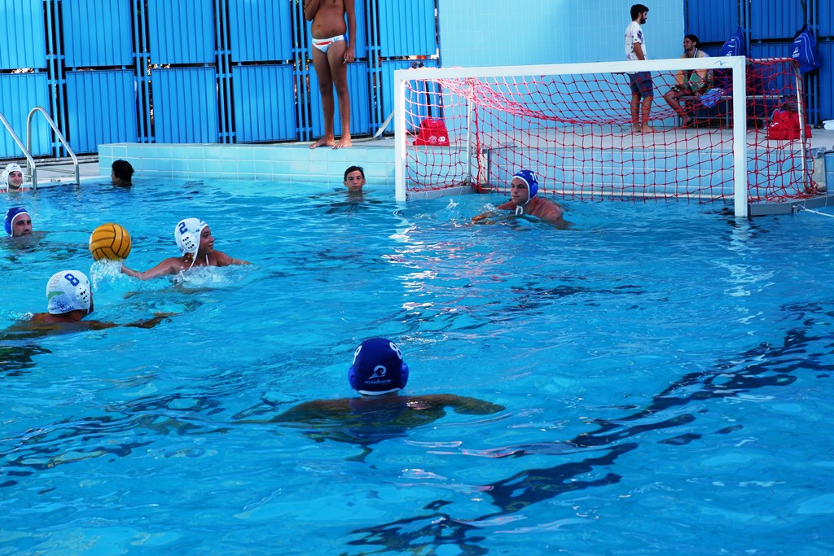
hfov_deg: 29.7
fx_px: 1575
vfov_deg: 20.0
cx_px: 417
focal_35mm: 68
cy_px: 278
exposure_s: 1/140
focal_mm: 45
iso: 200
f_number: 5.6
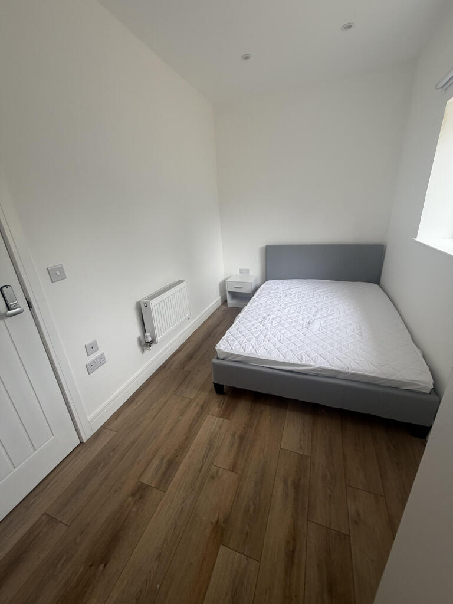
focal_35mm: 14
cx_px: 226
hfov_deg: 85.7
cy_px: 302
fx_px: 244
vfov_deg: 102.1
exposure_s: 1/149
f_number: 2.2
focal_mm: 2.22
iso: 40
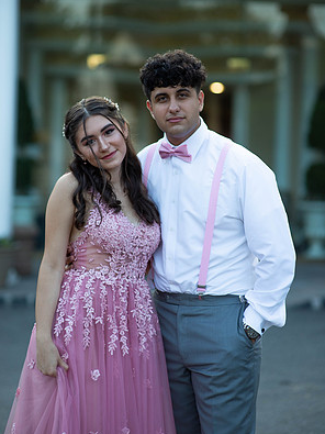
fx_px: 1165
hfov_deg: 15.9
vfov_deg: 21.1
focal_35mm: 93
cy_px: 211
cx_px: 163
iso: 250
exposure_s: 1/1000
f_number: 2
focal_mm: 85
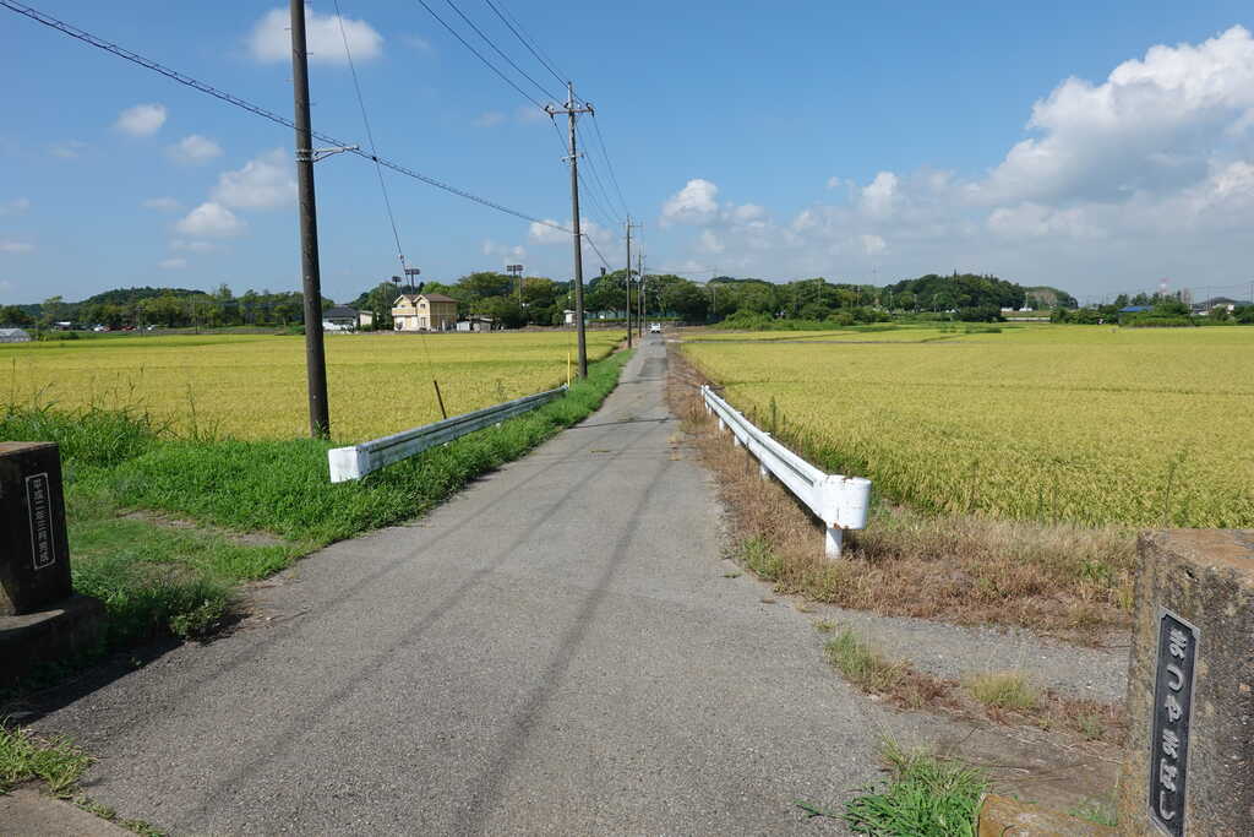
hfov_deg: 73.7
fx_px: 836
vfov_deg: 53.1
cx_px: 627
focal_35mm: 24
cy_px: 418
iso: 125
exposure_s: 1/640
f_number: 5.6
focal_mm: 9
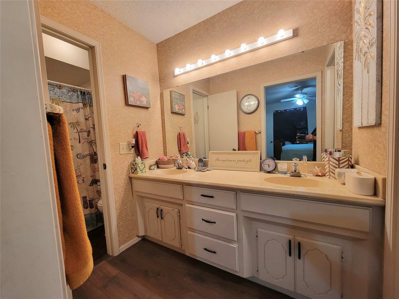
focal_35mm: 13
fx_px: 150
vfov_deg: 89.9
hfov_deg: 106.2
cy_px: 150
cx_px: 200
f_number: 2.2
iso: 160
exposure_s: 1/60.2
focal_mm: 2.2
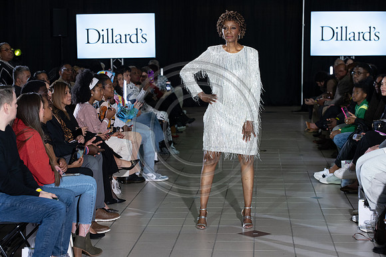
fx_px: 922
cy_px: 128
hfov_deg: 23.6
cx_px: 193
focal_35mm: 86
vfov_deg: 15.9
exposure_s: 1/160
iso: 1250
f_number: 5
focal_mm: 86
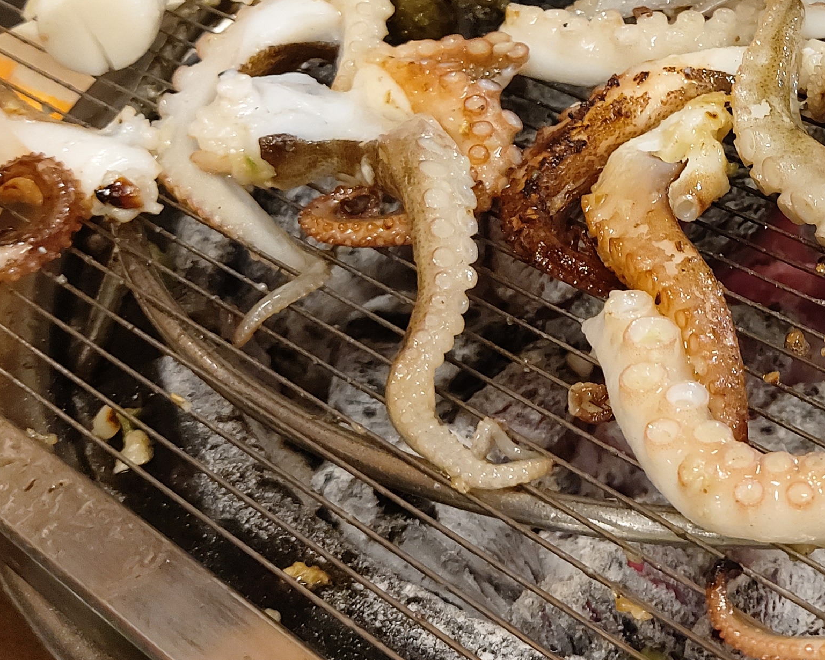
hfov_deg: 28.2
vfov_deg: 23.4
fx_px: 1563
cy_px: 110
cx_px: 779
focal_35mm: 64
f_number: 2
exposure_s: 1/30
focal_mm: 4.58
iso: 250
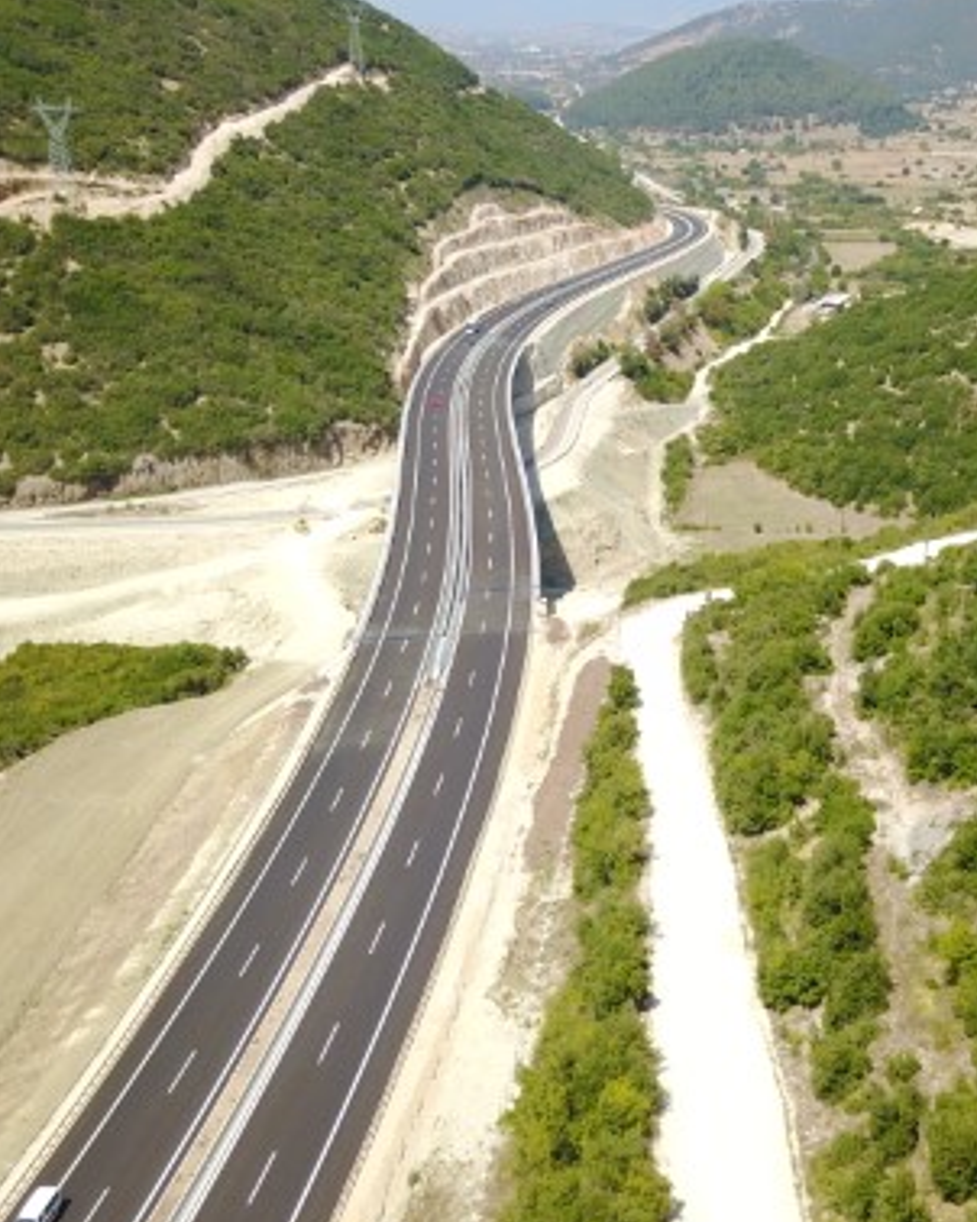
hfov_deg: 34.7
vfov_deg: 42.8
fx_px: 1555
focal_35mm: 43
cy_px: 540
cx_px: 618
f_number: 2.2
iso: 100
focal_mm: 4.73
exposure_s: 1/1015
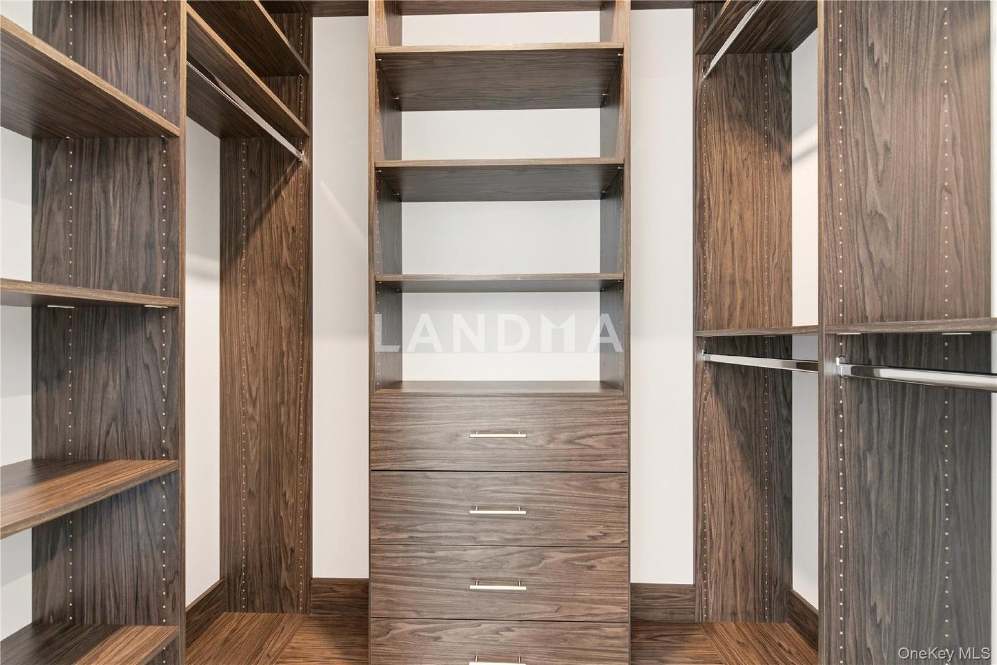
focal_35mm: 16
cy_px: 332
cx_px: 498
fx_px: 443
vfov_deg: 73.7
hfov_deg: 96.7
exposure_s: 1/3.33
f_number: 9
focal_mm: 16
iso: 250
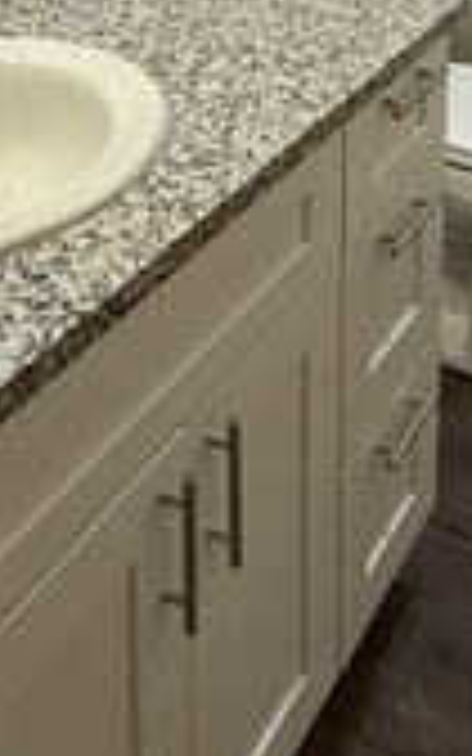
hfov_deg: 21.8
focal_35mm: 59
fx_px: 1214
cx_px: 364
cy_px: -164
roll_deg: -1.6
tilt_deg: -9.8
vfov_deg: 29.4
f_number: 2.2
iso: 200
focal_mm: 2.22
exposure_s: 1/120
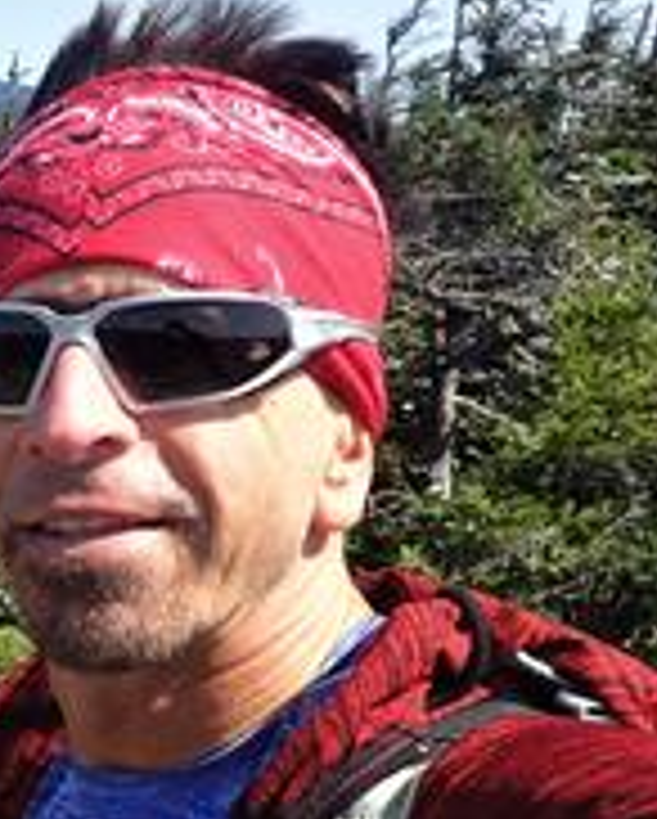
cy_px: 493
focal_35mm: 67
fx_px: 1626
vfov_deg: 28.2
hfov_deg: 20.0
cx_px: -302
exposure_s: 1/800
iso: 100
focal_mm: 4.5
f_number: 2.8
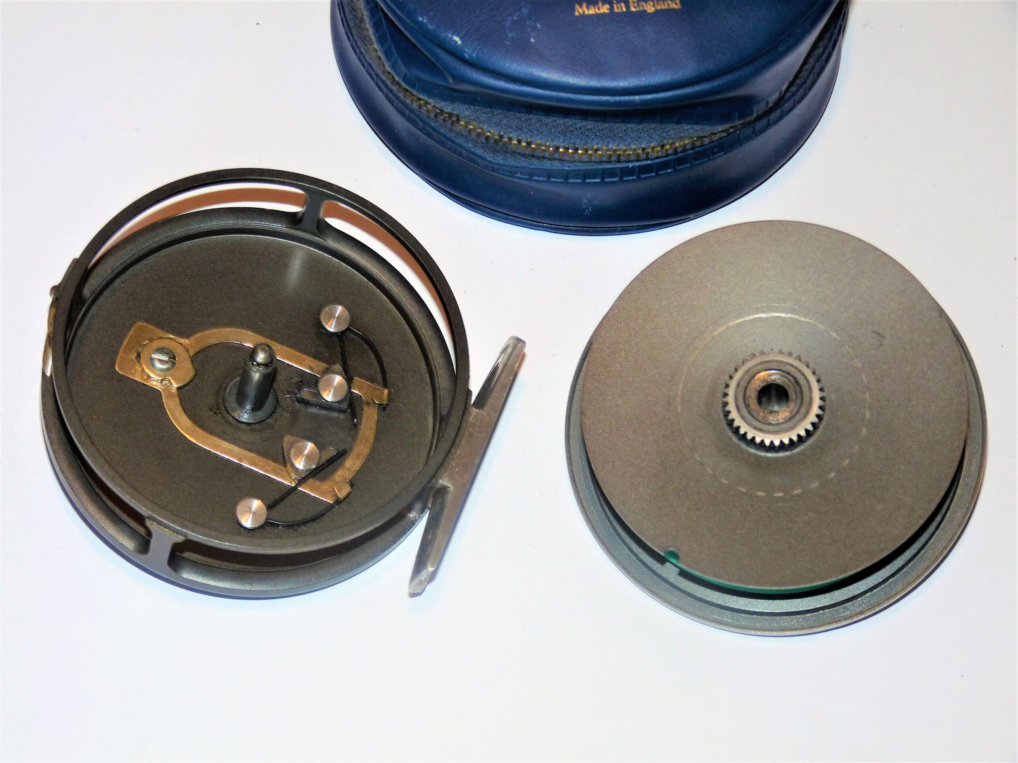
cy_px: 382
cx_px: 509
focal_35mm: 98
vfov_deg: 15.1
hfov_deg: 20.0
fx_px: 2882
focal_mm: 17.4
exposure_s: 1/40
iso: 100
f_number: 3.6
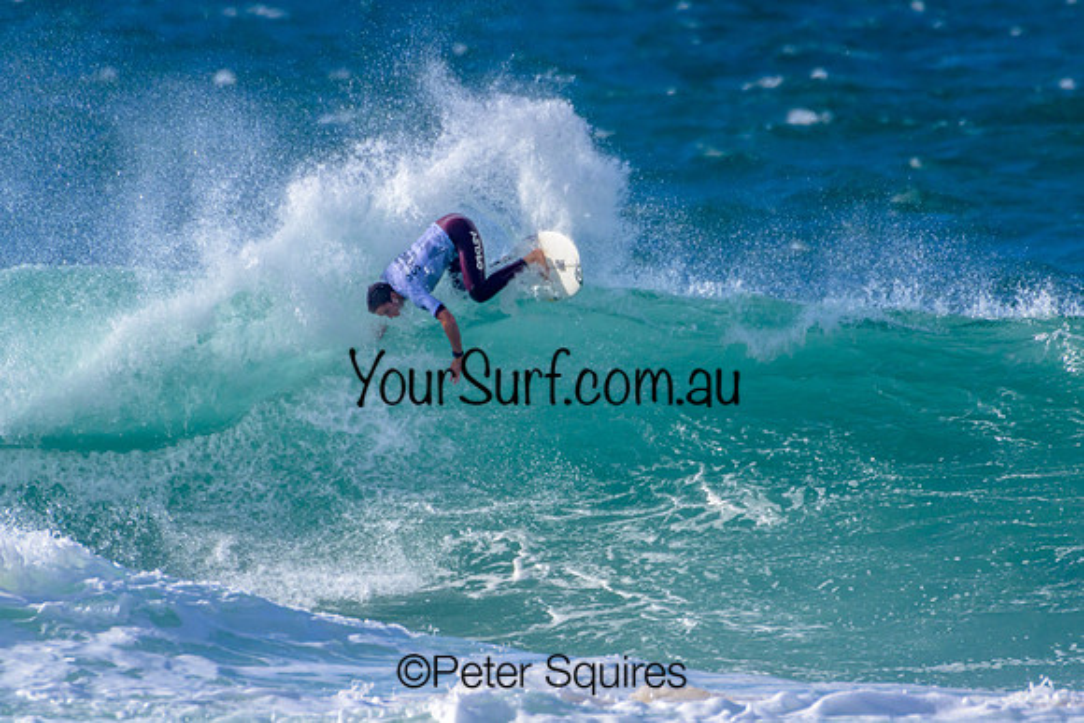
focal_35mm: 1000
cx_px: 542
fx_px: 30117
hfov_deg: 2.1
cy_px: 362
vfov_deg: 1.4
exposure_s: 1/2500
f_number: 11
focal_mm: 1000
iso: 900
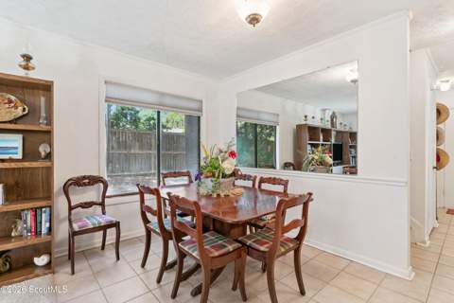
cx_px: 227
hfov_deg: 93.3
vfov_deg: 70.4
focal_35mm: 17
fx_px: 214
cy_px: 152
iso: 250
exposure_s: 1/8
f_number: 8
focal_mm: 17
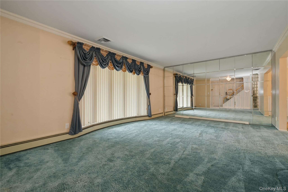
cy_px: 96
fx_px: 128
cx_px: 144
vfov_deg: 73.7
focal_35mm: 16
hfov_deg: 96.7
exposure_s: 1/8
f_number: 11
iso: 400
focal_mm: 16
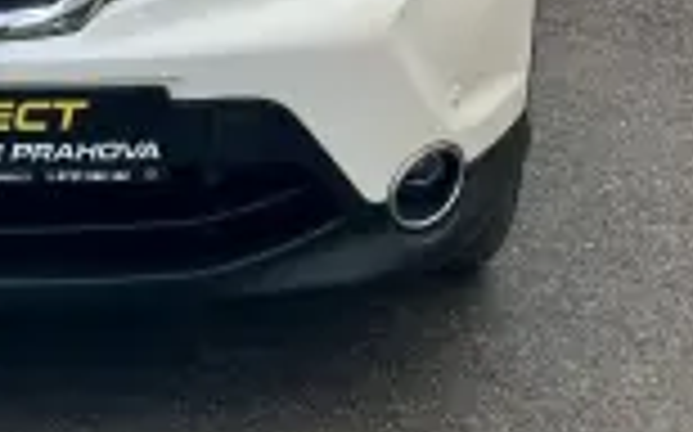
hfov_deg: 17.1
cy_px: -148
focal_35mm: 119
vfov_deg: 10.7
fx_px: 2246
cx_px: -27
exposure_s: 1/2203
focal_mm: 6.86
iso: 64
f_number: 1.78
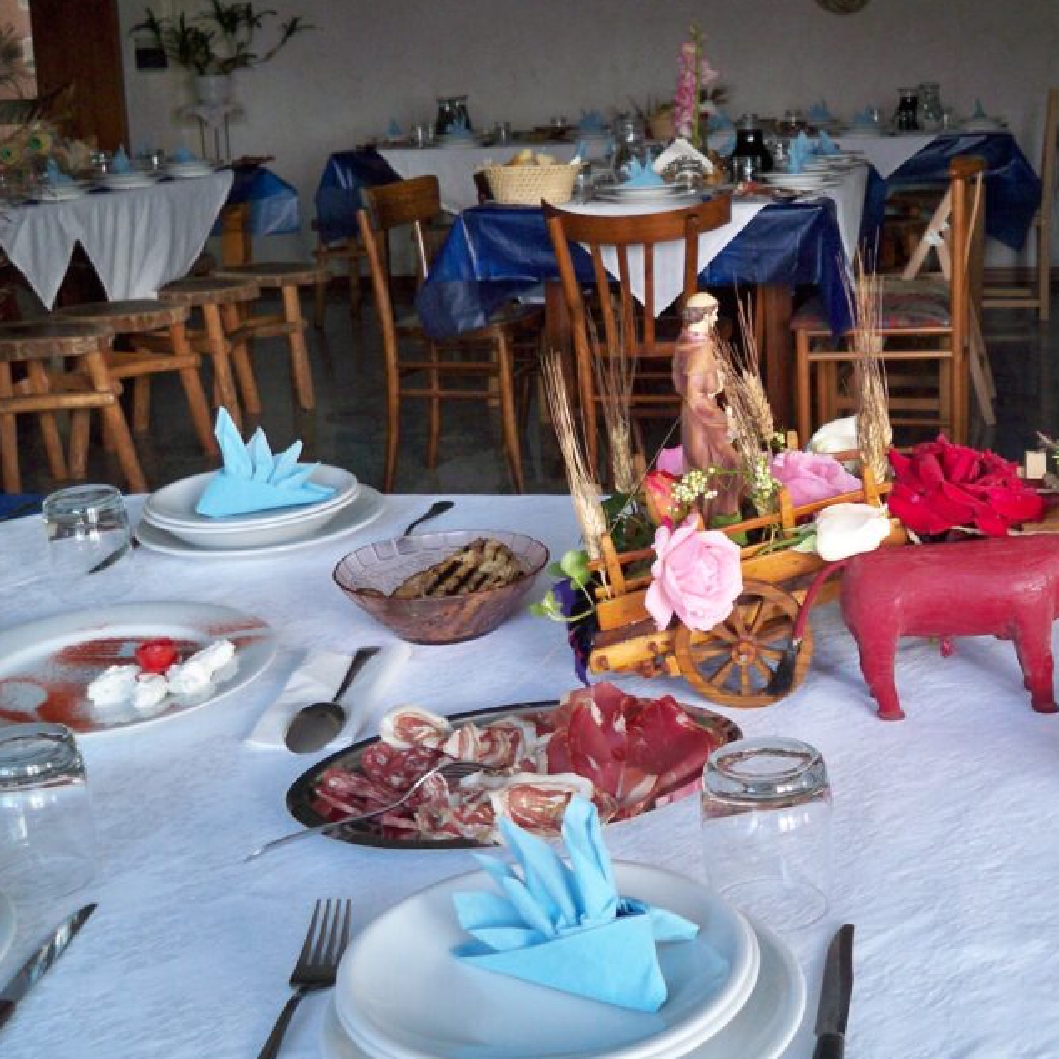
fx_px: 1731
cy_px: 443
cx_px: 783
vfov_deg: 34.0
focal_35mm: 50
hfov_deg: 33.4
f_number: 3.1
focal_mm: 6.3
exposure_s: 1/60
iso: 160
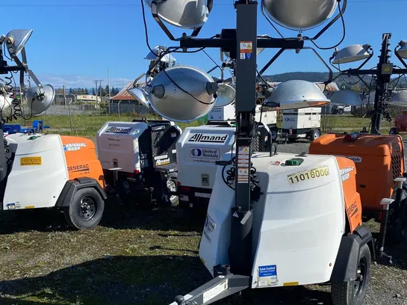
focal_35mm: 35
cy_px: 213
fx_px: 411
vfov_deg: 39.9
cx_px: 203
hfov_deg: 52.7
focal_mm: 4.25
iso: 32
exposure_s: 1/2755
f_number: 1.8
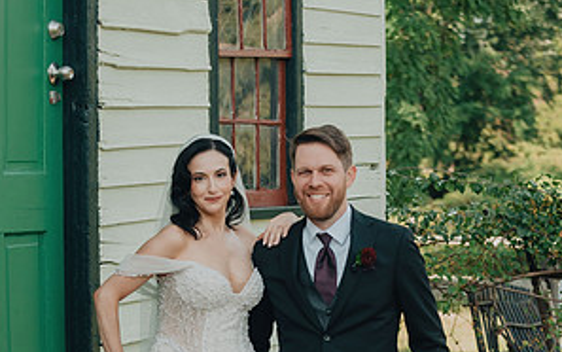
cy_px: 363
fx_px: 1655
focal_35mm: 108
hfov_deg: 19.3
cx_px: 282
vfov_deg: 12.0
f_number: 4
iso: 800
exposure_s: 1/1250
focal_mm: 70
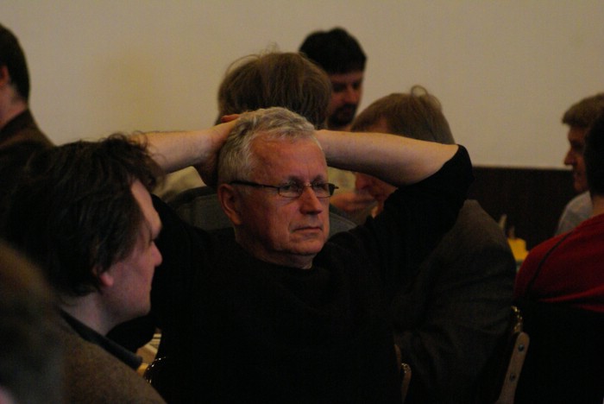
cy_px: 202
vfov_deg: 6.1
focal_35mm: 225
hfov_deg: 9.1
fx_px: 3778
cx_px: 302
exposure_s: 1/20
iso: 1600
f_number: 5.6
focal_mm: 150
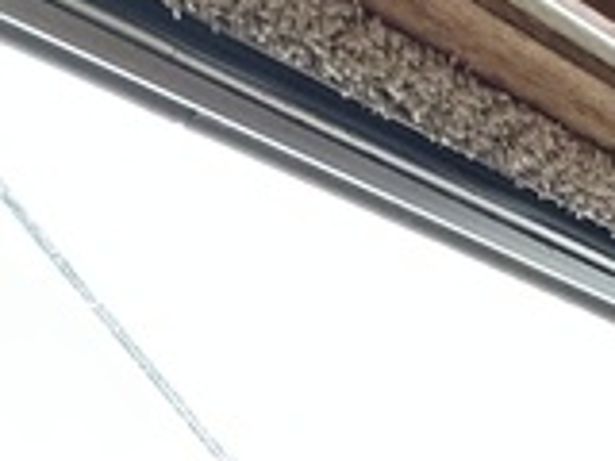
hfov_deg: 15.7
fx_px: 1865
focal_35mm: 105
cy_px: 1402
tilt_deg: -9.5
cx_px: 1134
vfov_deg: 10.2
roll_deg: +2.6
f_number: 2.2
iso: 80
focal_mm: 2.22
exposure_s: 1/99
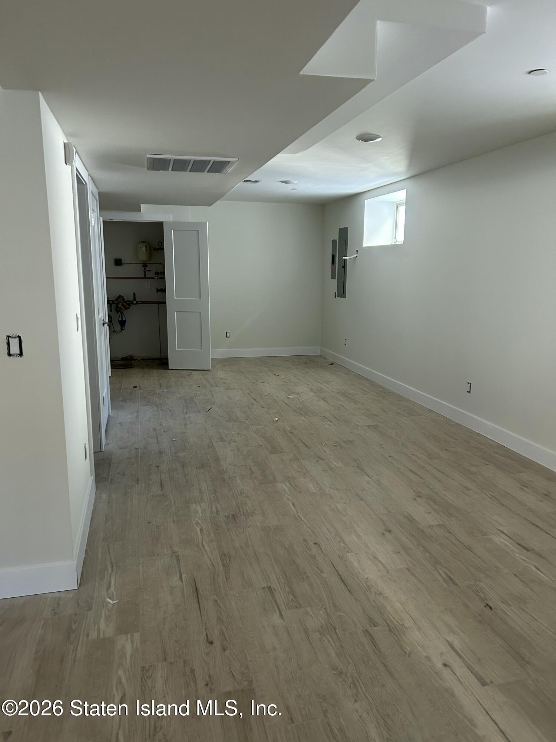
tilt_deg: -10.8
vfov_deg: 67.3
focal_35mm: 26
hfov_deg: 53.1
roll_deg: -1.6
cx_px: 278
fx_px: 557
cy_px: 371
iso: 200
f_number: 1.5
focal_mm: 5.7
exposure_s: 1/60
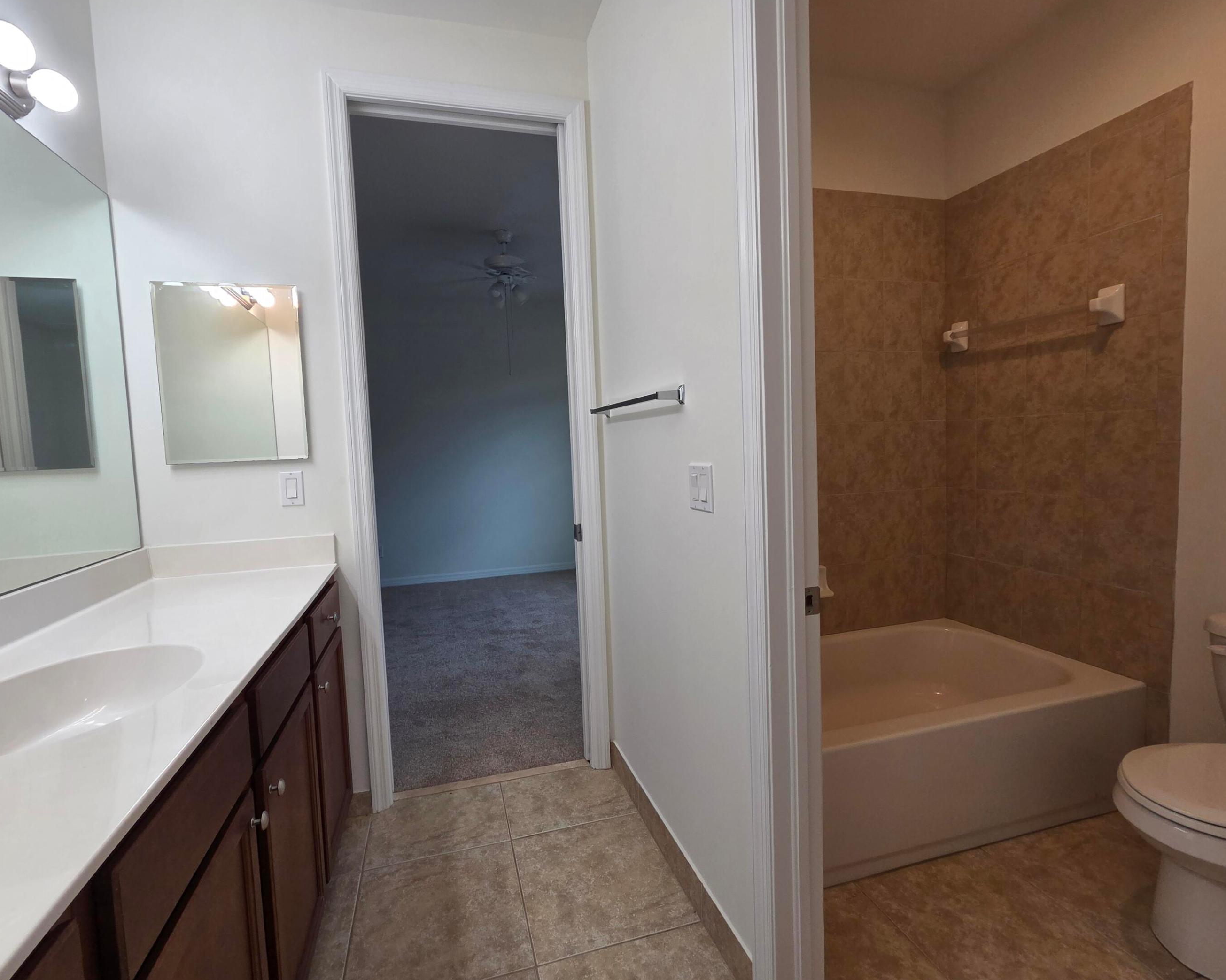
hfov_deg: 100.6
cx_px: 577
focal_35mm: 14
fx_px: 508
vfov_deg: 88.0
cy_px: 486
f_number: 2.2
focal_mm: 2.2
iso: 100
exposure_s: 1/120
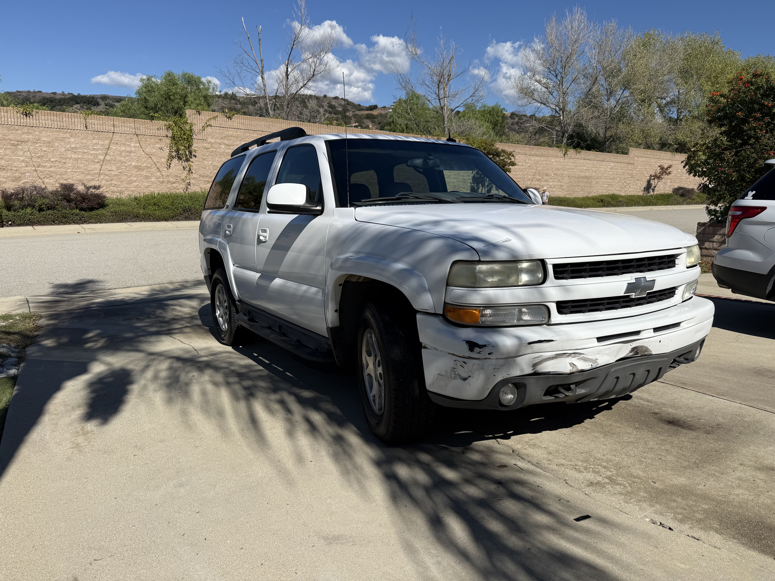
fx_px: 537
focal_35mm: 24
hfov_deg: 71.6
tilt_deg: -10.0
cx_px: 388
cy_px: 290
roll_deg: -1.2
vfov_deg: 56.8
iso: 80
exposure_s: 1/7353
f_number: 1.78
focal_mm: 6.76
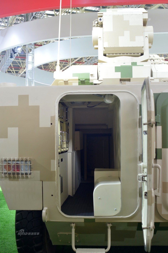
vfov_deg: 46.5
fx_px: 295
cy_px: 126
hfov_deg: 31.8
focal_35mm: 42
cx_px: 84
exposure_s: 1/40
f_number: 3.5
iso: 500
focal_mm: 28
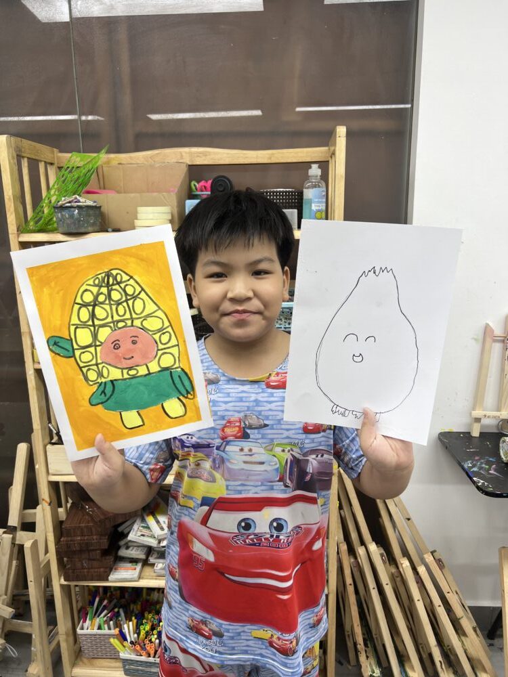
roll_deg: +1.8
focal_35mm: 26
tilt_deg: -11.9
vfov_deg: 67.3
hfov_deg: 53.1
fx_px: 509
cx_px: 254
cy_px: 338
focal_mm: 5.7
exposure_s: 1/108
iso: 32
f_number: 1.5
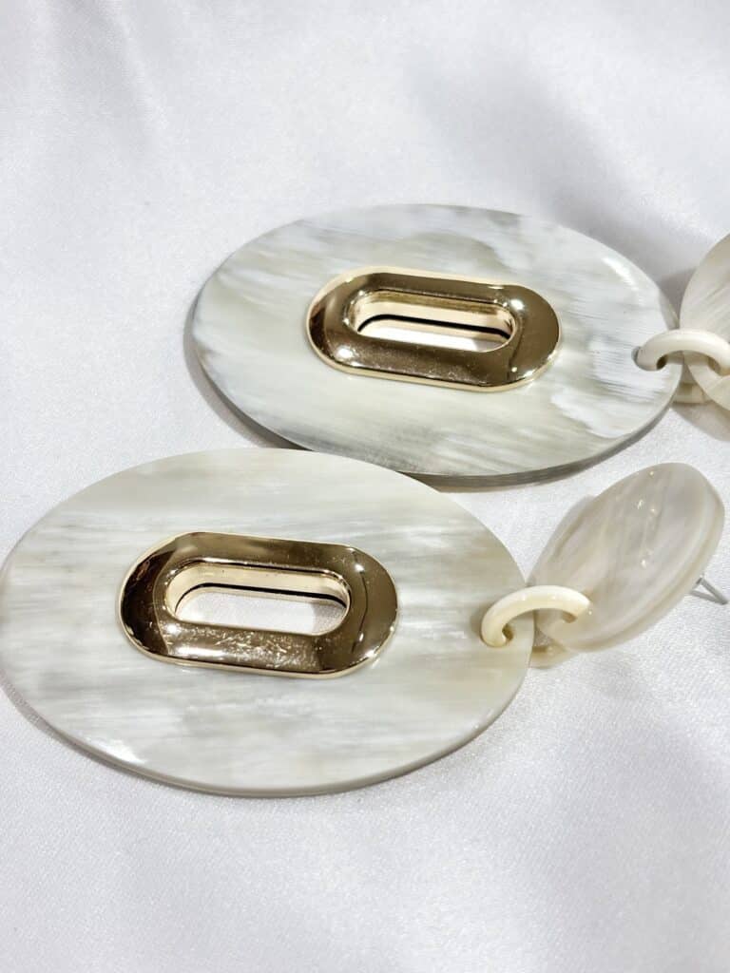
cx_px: 365
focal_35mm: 52
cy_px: 486
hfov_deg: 28.0
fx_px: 1462
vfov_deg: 36.8
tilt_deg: -48.2
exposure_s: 1/238
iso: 32
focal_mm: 5.96
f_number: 1.6
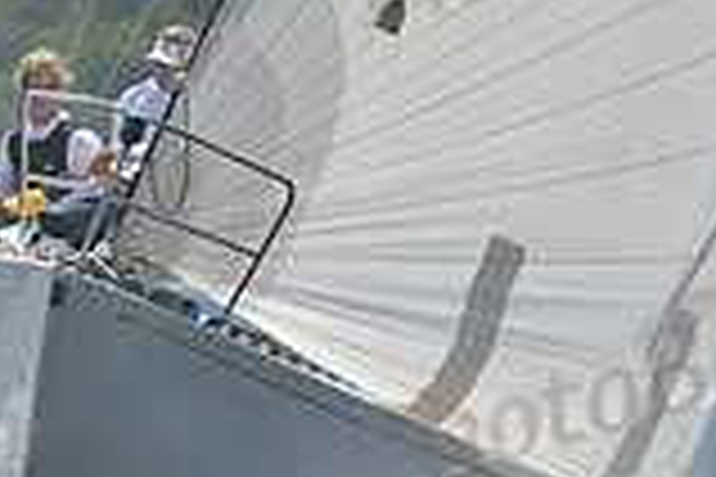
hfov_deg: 2.1
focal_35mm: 982
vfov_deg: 1.4
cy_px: 209
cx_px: 126
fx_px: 19529
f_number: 7.1
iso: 280
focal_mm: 270
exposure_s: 1/1250
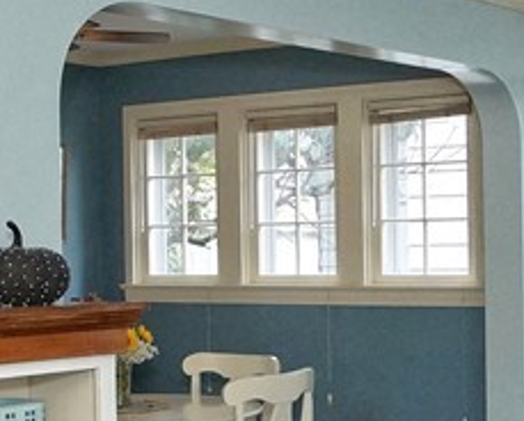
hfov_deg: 25.7
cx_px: 382
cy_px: 368
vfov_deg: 20.6
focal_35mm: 73
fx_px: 1137
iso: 1000
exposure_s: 1/160
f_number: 4.5
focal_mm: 11
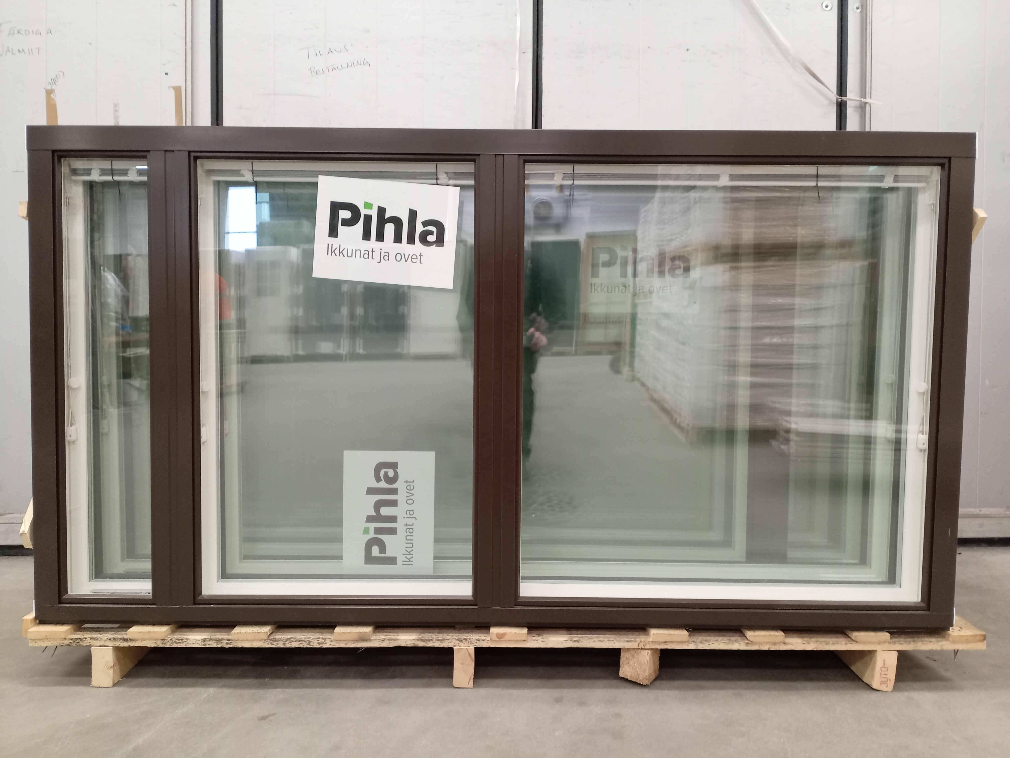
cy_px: 379
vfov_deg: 51.4
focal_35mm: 27
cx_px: 505
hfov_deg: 65.3
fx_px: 788
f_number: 1.8
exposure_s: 1/20
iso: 1462
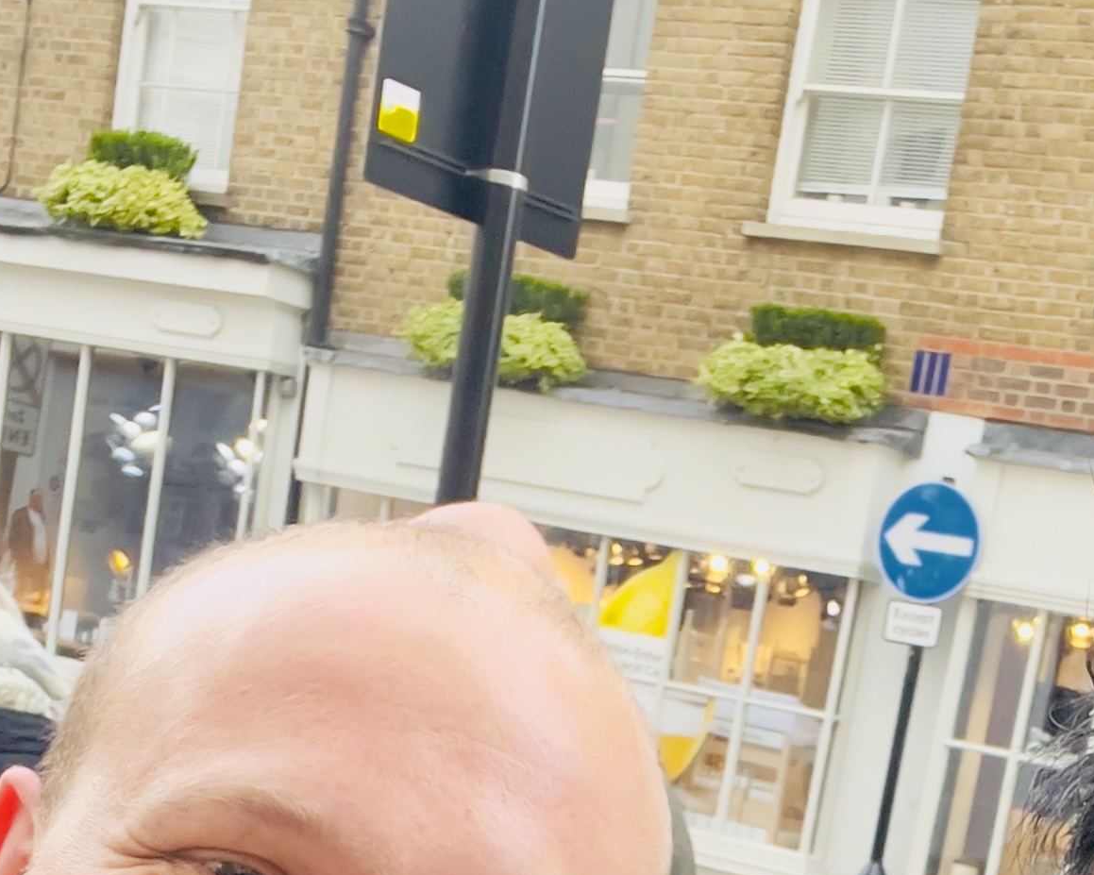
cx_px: 900
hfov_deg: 24.0
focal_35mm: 78
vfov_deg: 18.1
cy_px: 1198
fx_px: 2525
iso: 100
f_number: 2.2
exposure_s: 1/60
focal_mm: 2.71
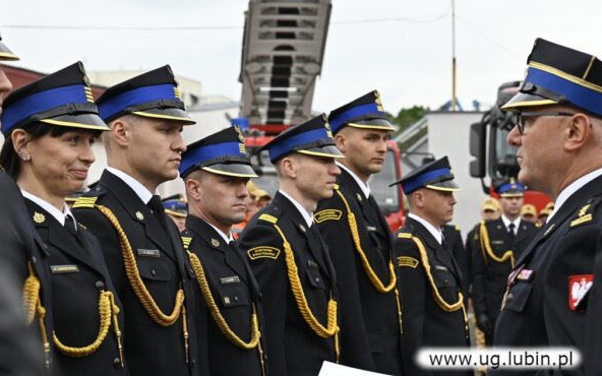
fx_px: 1575
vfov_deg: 13.6
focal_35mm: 96
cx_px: 300
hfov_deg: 21.6
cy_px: 191
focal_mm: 62
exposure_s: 1/250
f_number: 5
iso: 200
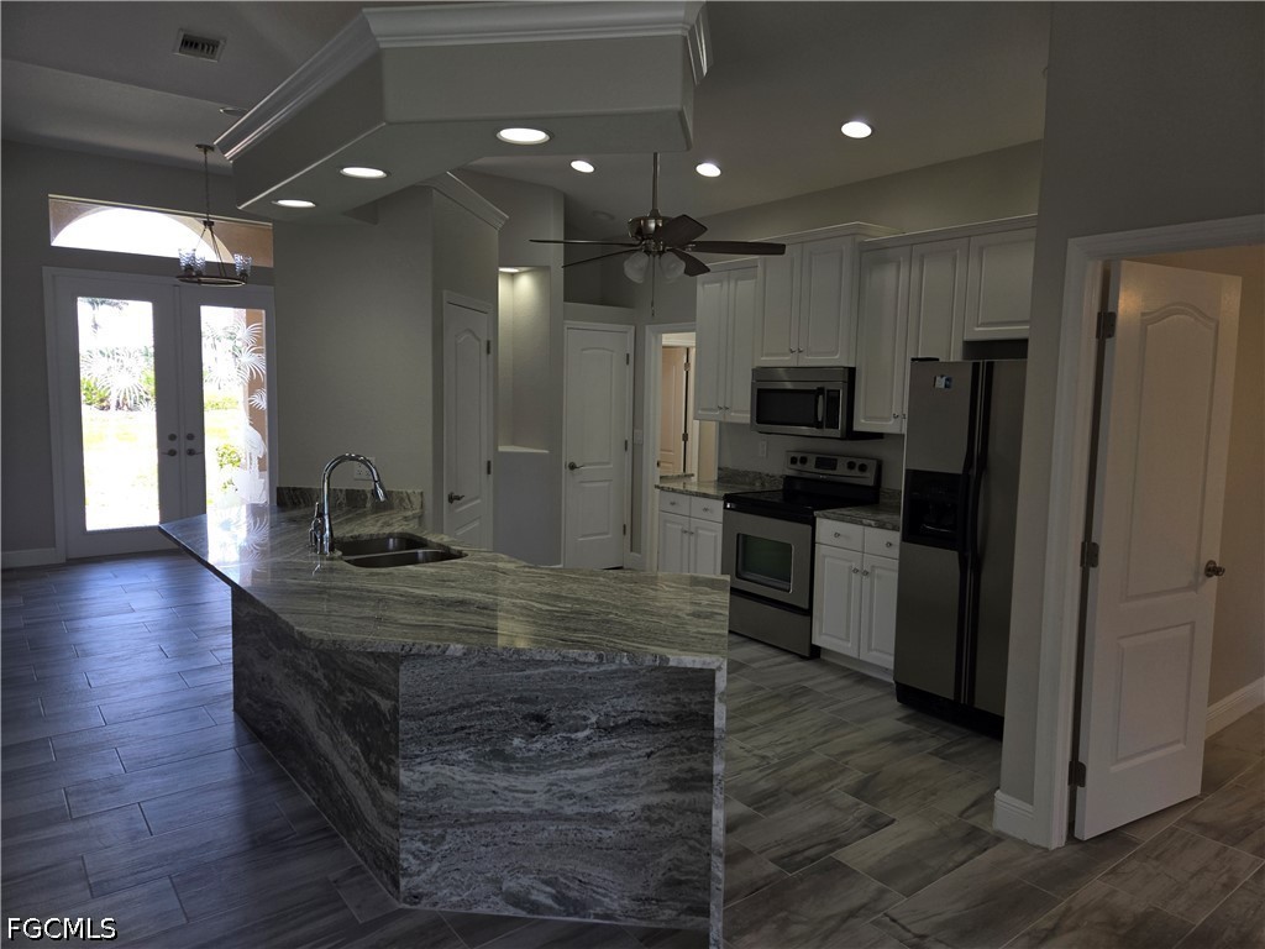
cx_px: 632
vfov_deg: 58.9
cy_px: 474
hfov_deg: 73.9
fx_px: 841
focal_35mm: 23
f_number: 1.8
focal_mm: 5.4
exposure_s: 1/126
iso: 25
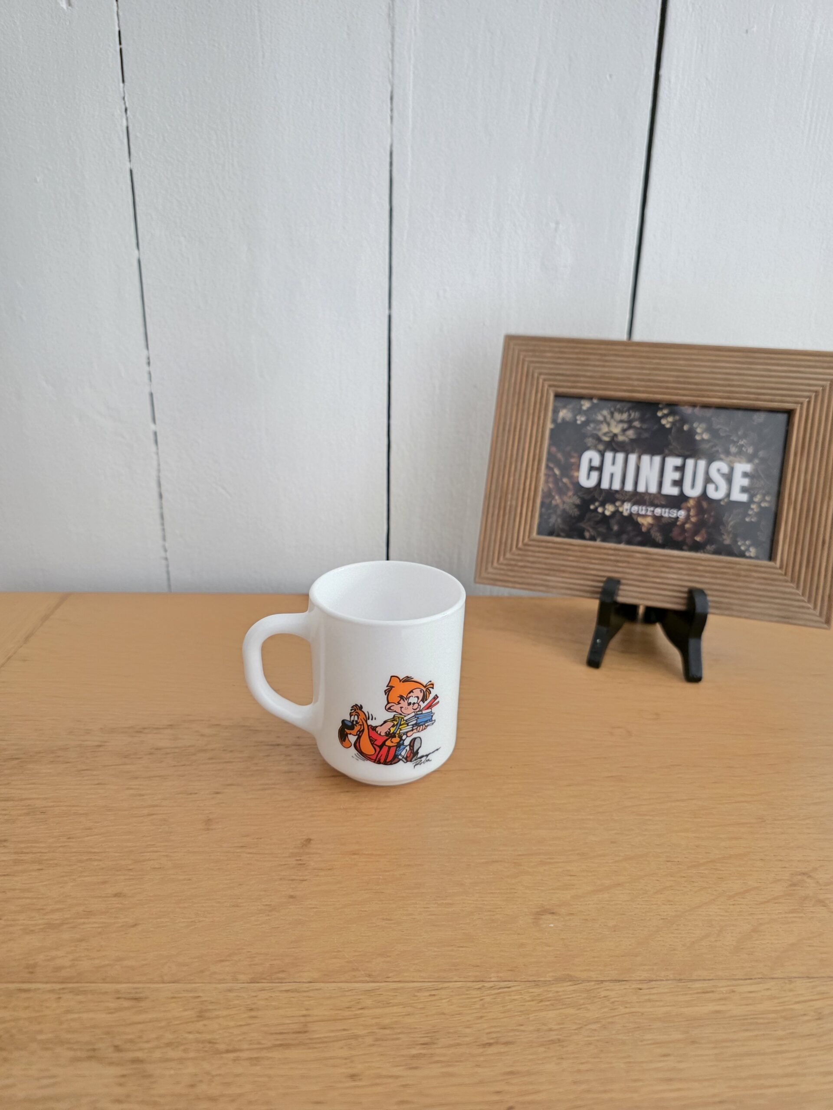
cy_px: 555
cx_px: 416
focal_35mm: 23
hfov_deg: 58.9
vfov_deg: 73.9
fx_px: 738
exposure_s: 1/60
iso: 1600
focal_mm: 6.3
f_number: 1.7
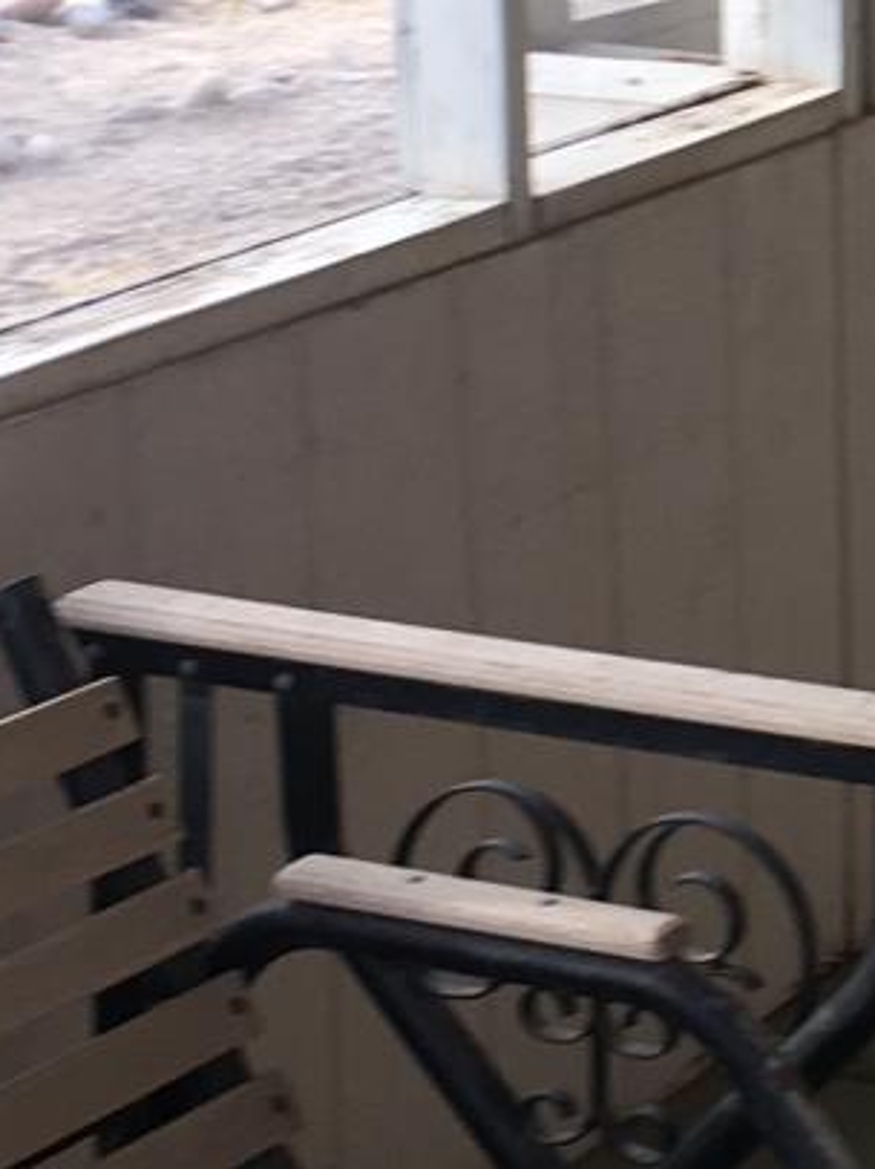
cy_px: 66
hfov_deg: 9.9
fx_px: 4825
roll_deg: -1.8
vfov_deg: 13.7
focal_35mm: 143
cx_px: 1482
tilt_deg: -8.0
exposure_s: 1/100
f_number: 2.2
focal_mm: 4.15
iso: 25
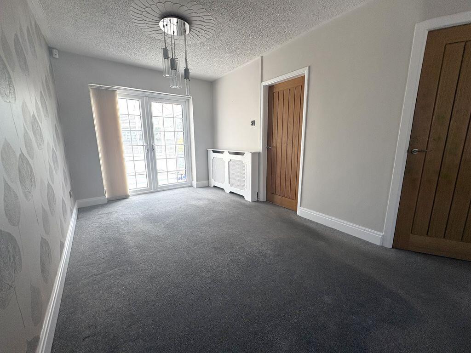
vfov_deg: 85.7
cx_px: 236
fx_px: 190
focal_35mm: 14
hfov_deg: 102.1
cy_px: 176
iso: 100
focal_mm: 2.22
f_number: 2.2
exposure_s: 1/136
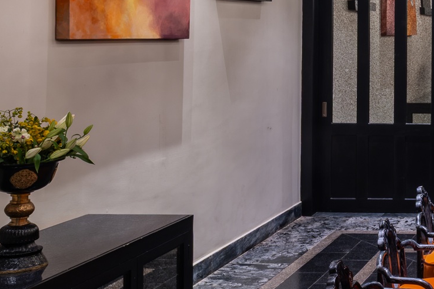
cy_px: 28
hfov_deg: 26.8
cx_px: 587
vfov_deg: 21.7
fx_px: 735
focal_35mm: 61
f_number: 10
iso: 200
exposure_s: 3.2
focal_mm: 10.3
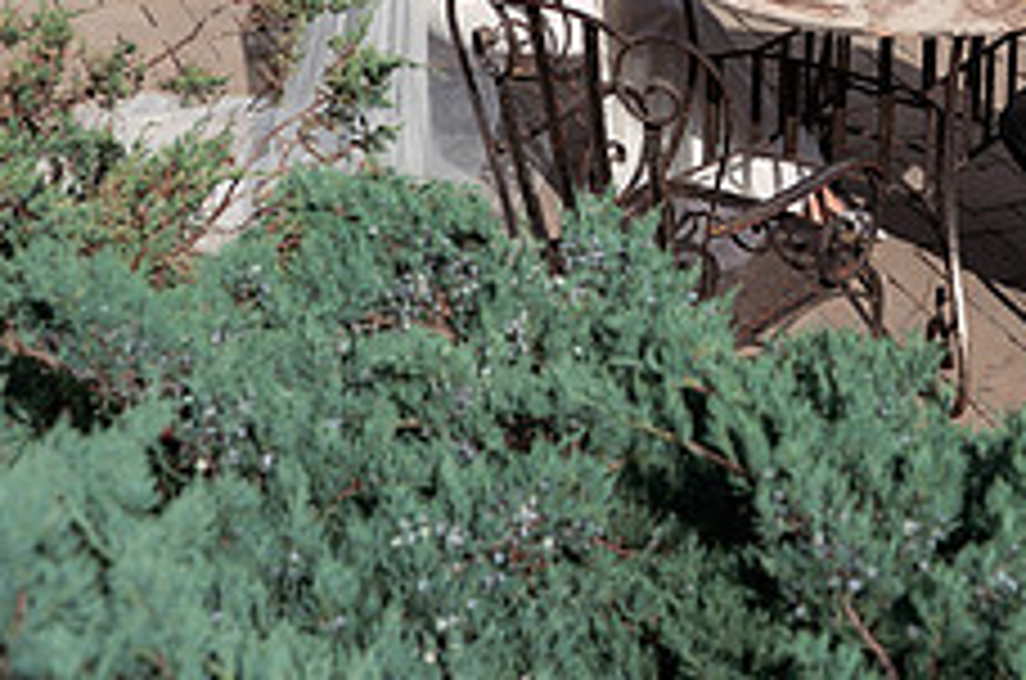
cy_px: -285
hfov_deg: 25.0
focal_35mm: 80
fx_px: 2275
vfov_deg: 15.8
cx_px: 828
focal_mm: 28
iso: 160
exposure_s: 1/1250
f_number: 4
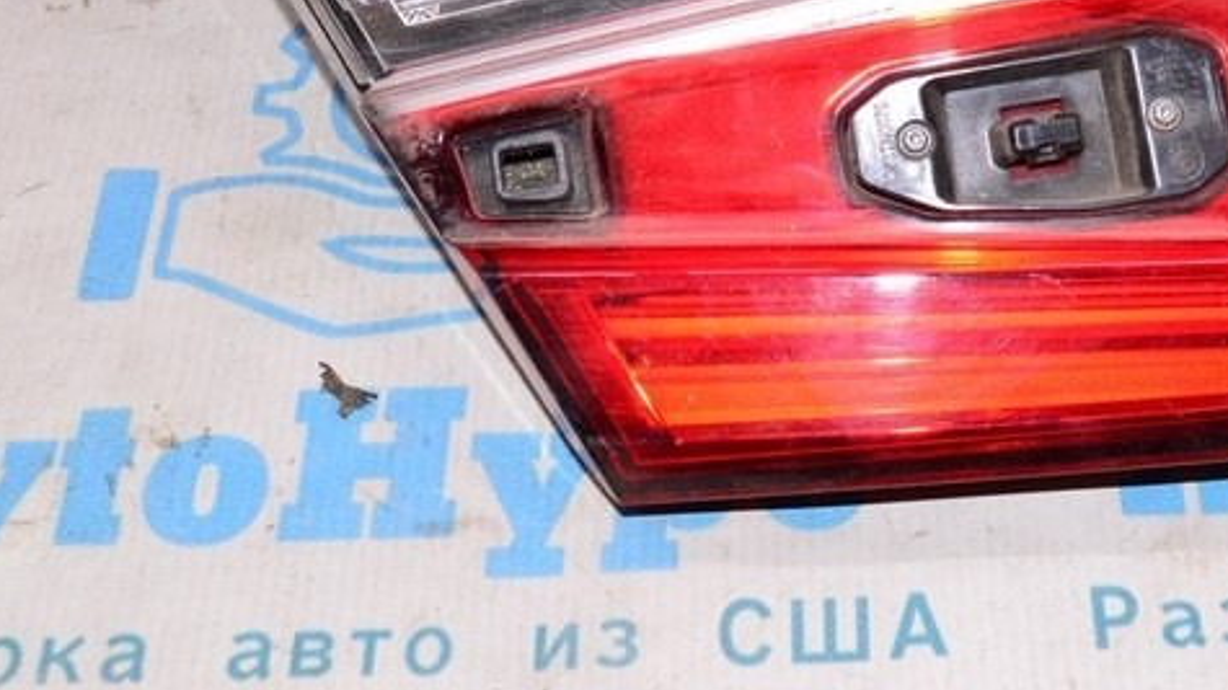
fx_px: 2316
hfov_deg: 29.2
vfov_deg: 16.7
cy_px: 40
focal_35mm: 71
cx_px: 936
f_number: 8
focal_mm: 21
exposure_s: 1/200
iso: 1600
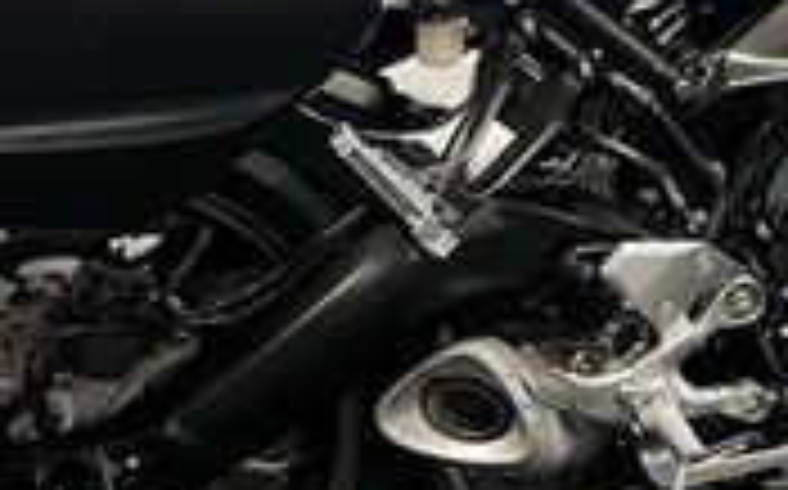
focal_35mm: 101
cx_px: 576
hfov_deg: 20.5
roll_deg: +0.2
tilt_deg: -16.0
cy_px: -94
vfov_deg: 12.6
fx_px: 2167
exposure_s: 1/50
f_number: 1.6
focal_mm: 5.1
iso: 100
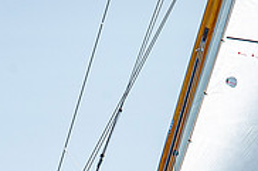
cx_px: 85
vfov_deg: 0.7
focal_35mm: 2006
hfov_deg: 1.0
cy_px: 250
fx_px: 14363
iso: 400
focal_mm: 600
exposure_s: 1/2500
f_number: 5
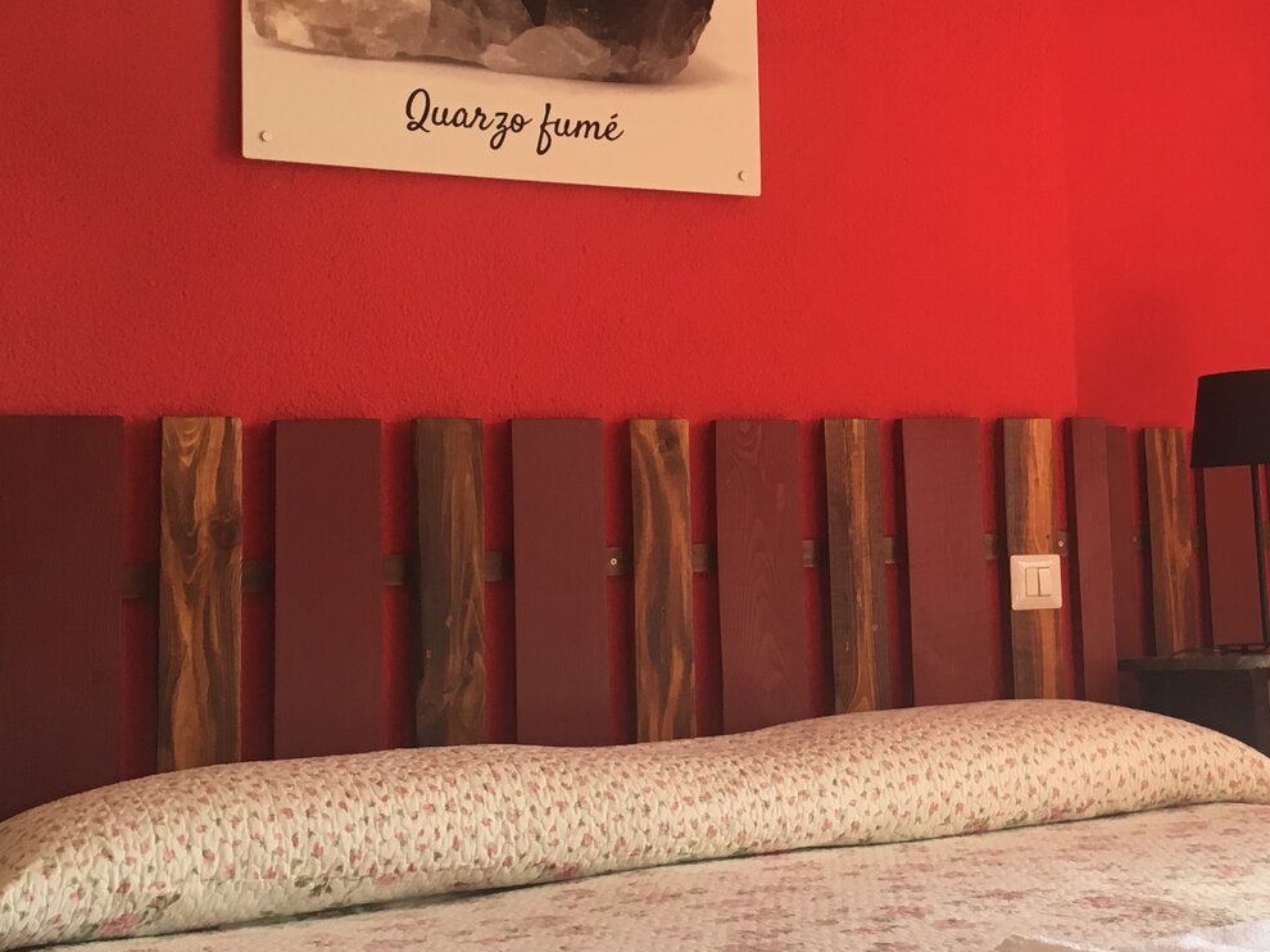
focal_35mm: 60
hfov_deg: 31.4
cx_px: 1007
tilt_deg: +7.8
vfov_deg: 24.2
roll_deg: +2.6
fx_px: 2201
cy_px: 293
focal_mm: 4.15
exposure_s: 1/33
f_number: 2.2
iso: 32
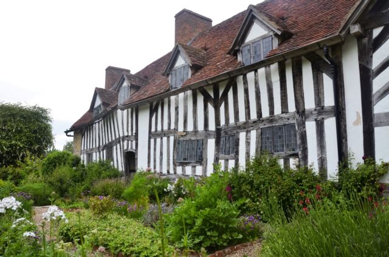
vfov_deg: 47.7
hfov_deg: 67.5
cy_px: 128
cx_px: 194
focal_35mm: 27
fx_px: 291
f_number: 6.3
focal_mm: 18
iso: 200
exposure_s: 1/400
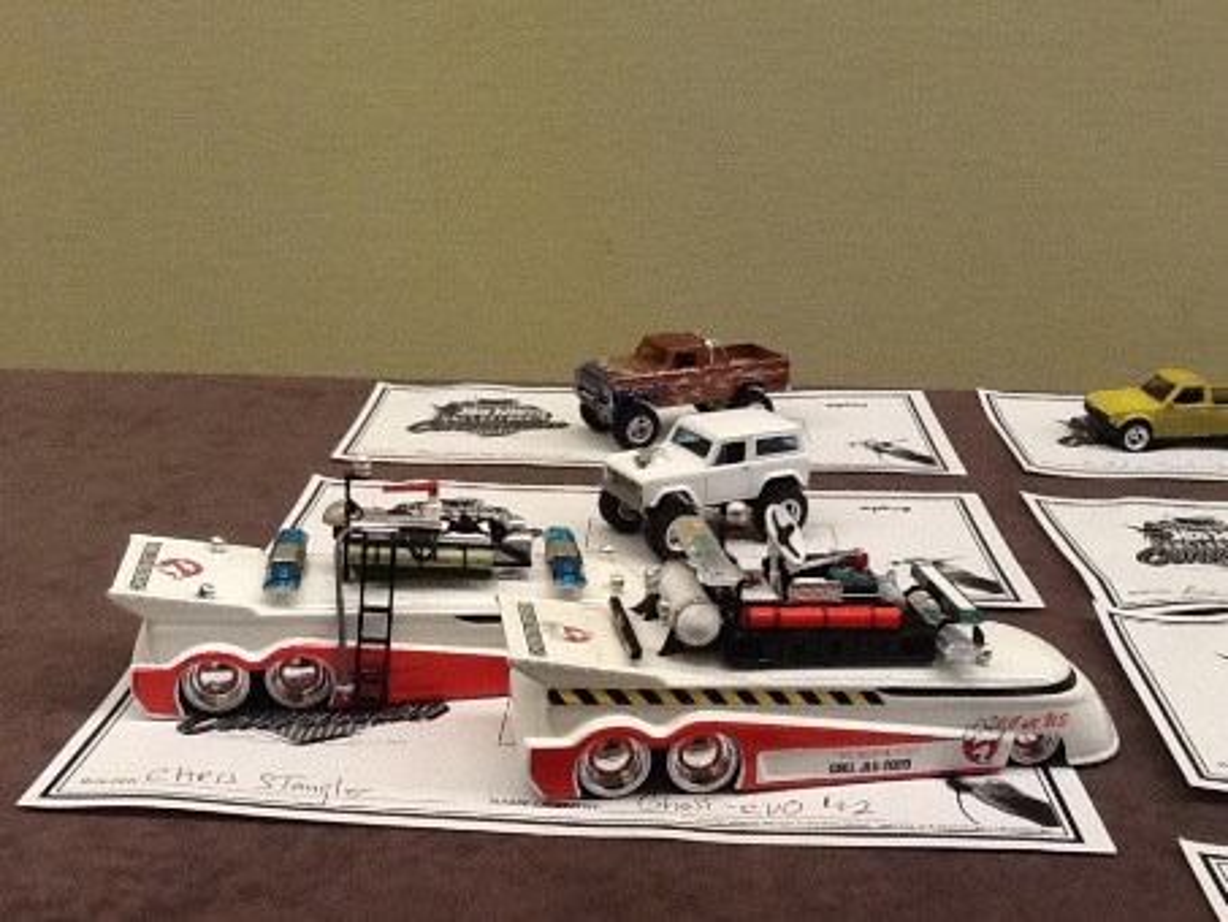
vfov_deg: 32.9
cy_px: 461
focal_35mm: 44
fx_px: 1561
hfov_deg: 42.9
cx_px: 614
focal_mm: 2.03
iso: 125
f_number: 2.4
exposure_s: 1/30
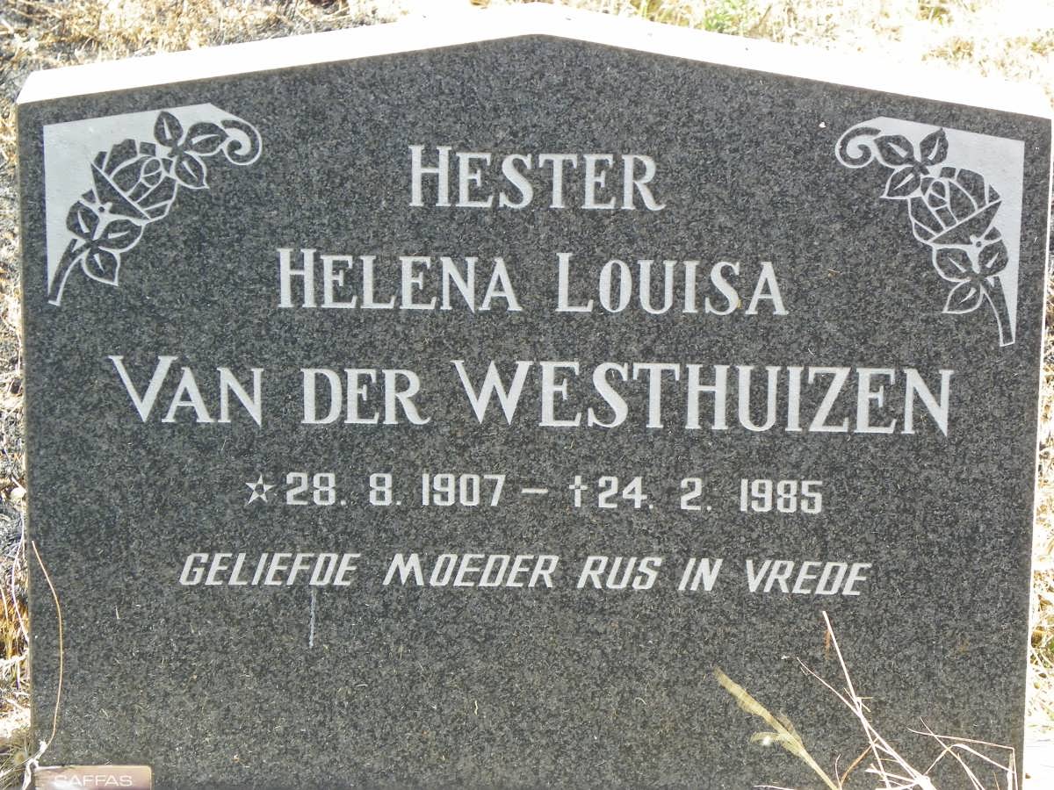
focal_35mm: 144
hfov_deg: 13.7
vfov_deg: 10.3
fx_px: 4385
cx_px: 527
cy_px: 395
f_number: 4.5
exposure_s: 1/50
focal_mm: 25.7
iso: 64
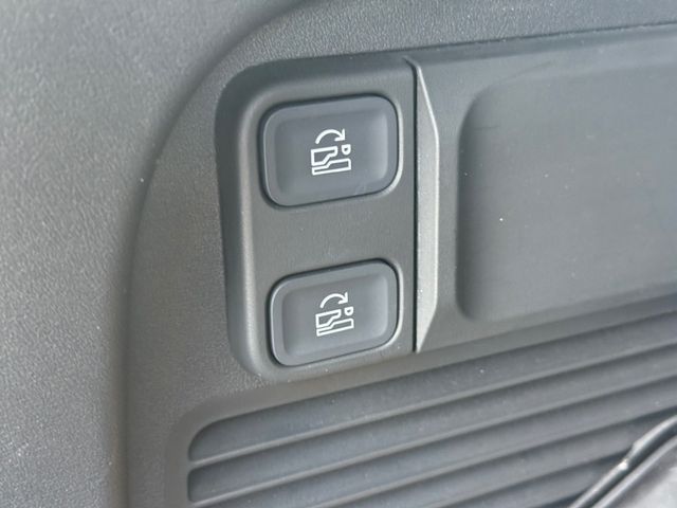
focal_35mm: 48
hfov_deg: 39.7
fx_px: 939
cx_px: 338
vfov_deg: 30.3
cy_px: 254
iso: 200
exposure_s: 1/60
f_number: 1.78
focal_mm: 6.76
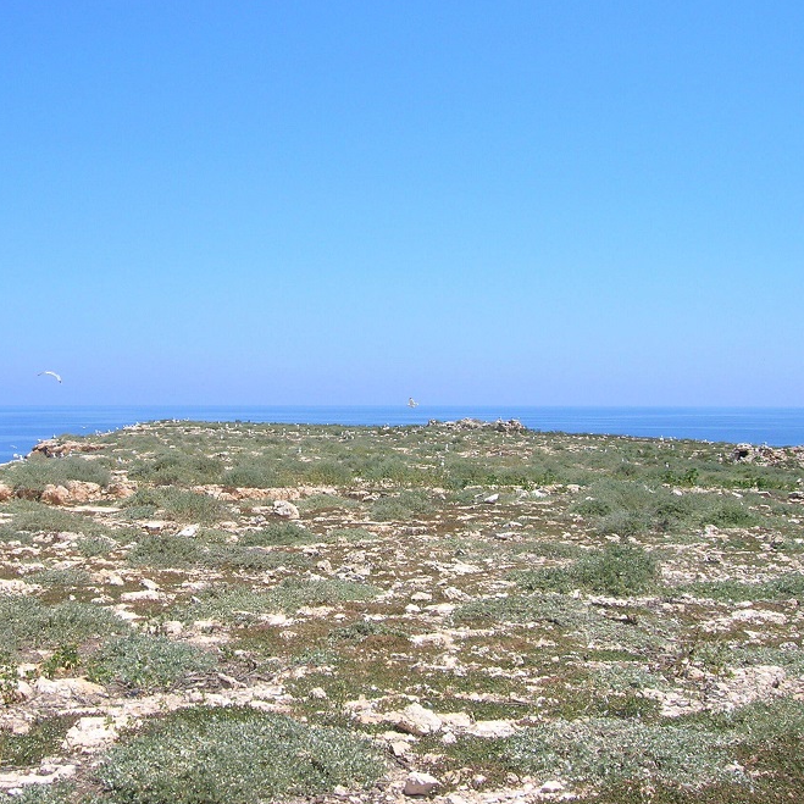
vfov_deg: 40.9
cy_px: 406
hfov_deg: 40.7
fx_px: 1077
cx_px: 309
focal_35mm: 41
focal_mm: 5.7
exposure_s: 1/382
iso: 50
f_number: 4.9
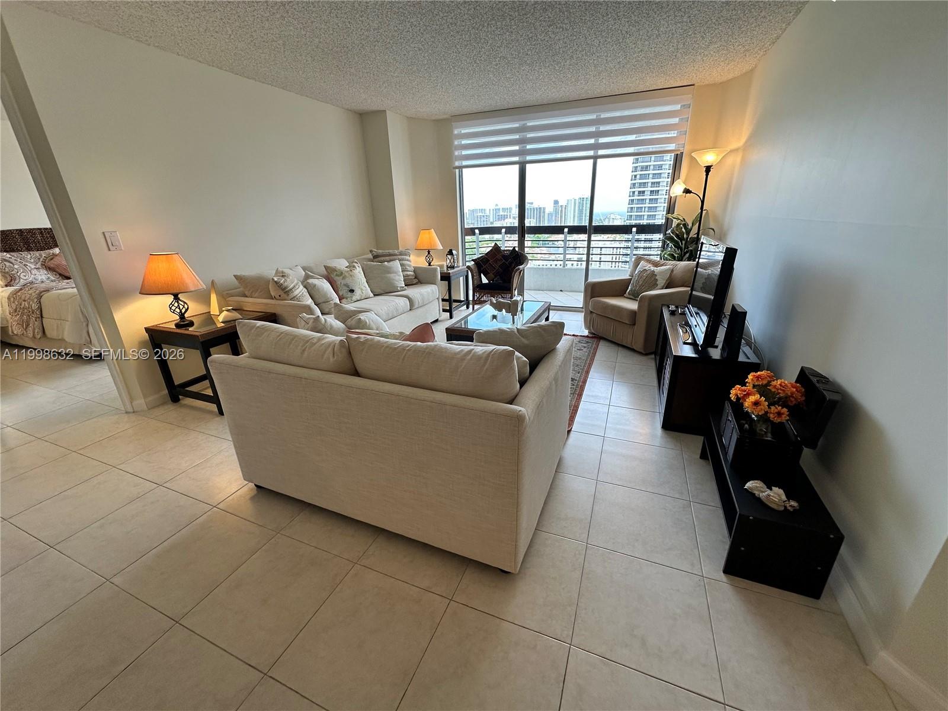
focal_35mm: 14
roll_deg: +1.7
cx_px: 474
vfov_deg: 85.7
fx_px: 383
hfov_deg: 102.1
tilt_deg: -20.5
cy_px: 356
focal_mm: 2.22
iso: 80
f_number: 2.2
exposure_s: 1/120
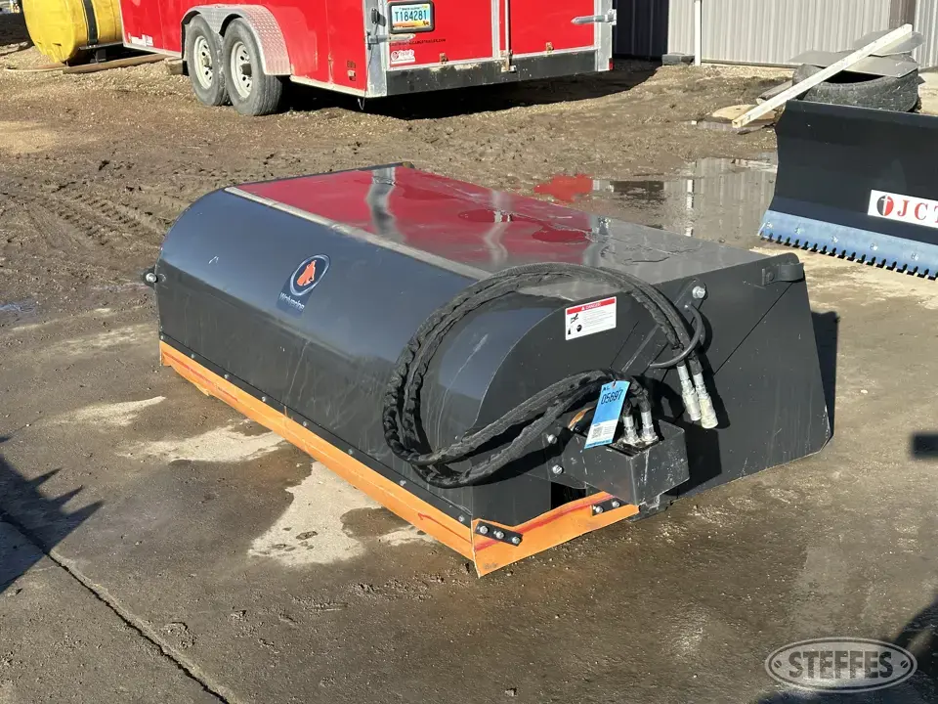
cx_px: 469
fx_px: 1301
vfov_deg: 30.3
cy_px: 352
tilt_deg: -18.6
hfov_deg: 39.7
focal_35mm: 48
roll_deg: +2.4
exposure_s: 1/1953
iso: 64
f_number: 1.78
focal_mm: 6.86
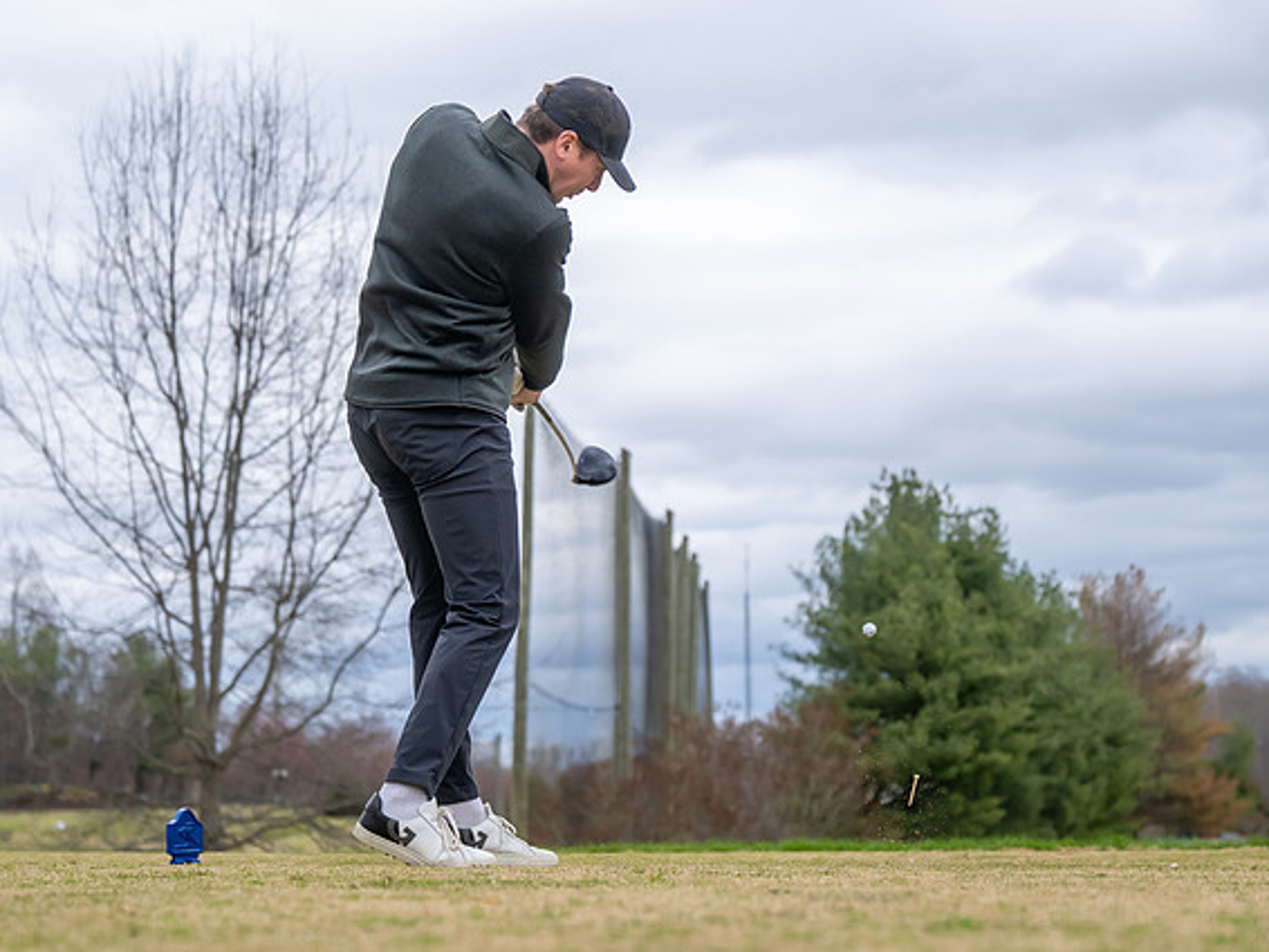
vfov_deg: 15.6
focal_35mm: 95
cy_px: 512
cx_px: 736
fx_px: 3484
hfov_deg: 20.6
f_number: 2.8
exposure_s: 1/3200
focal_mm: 45
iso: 280
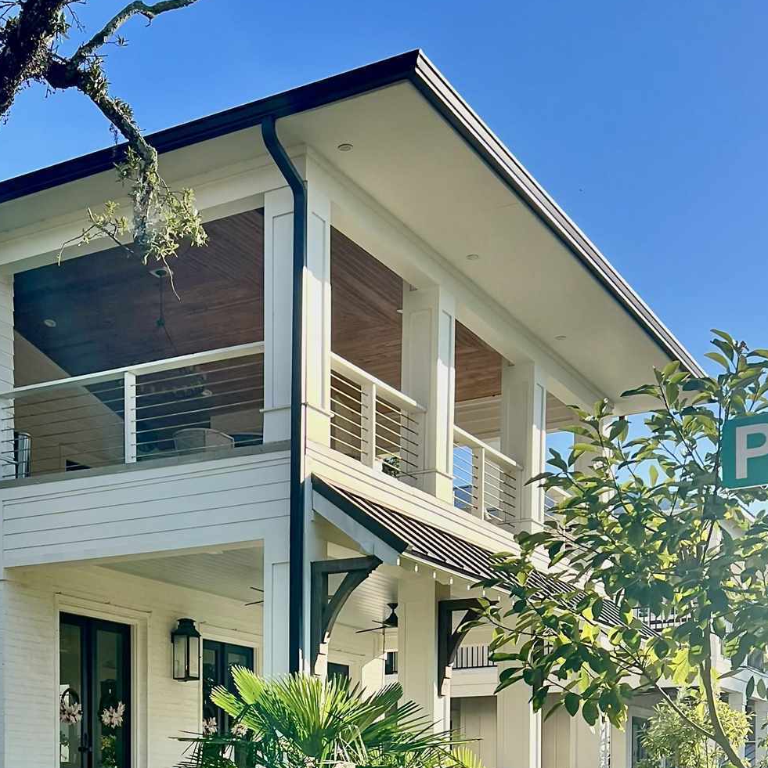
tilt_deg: -0.1
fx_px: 1355
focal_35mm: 54
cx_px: 240
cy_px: 817
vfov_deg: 29.0
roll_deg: -0.1
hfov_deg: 31.3
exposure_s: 1/1901
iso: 50
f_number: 1.5
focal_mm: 5.7
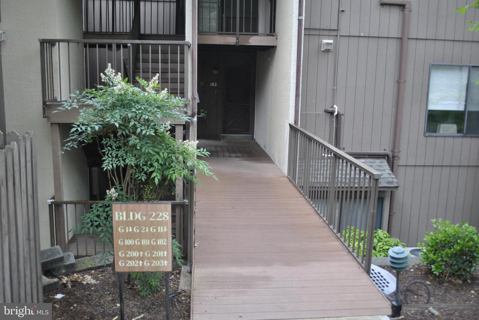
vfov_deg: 36.9
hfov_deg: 53.1
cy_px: 160
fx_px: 479
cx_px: 240
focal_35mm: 36
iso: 200
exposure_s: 1/40
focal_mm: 24
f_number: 4
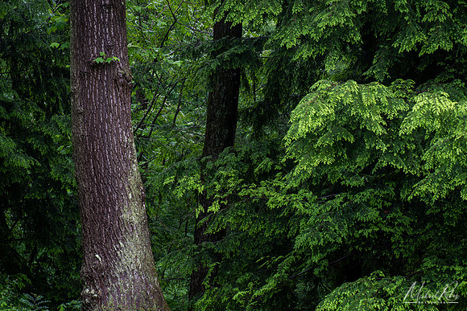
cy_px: 156
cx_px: 234
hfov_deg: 19.5
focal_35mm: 105
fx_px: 1362
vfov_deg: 13.0
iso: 100
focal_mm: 105
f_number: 16
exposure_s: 1
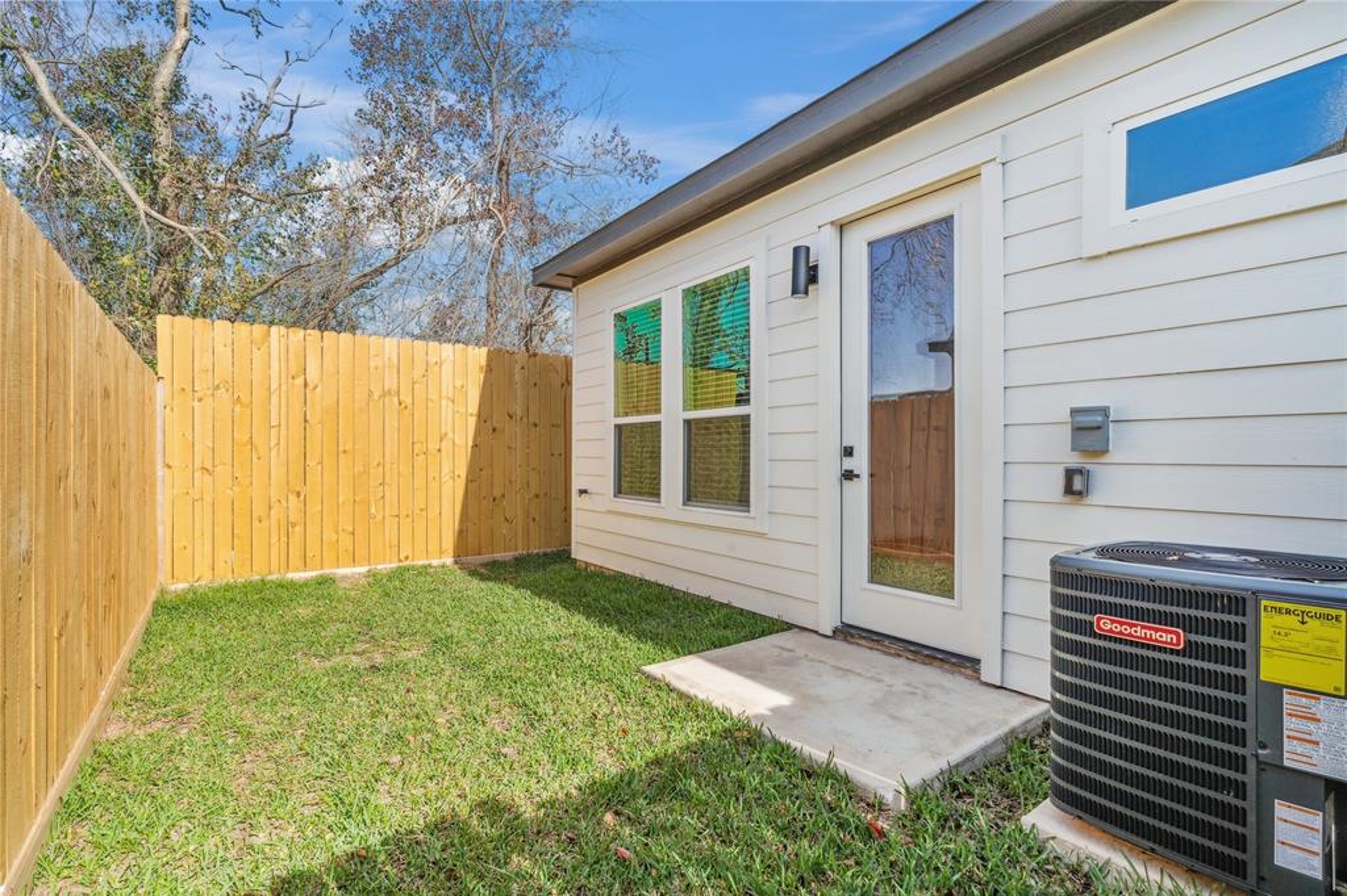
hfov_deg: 96.8
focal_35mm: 16
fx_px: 598
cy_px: 448
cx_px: 674
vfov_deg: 73.7
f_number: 10
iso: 200
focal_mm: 16
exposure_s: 1/125
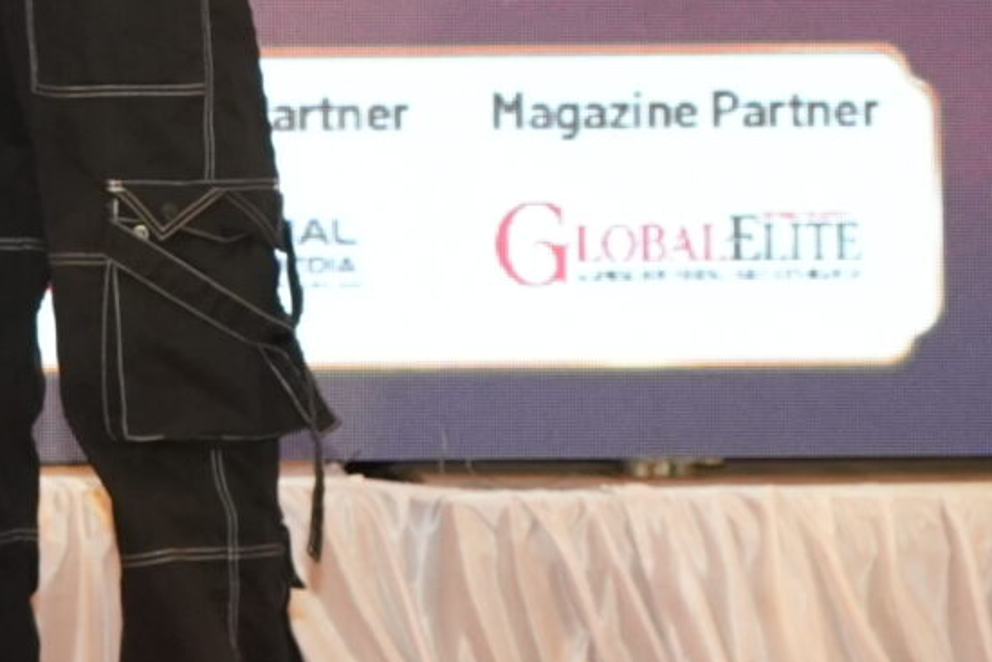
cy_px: -383
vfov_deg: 5.6
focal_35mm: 242
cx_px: -290
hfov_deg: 8.4
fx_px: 6670
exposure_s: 1/200
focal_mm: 35
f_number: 4.5
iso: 1250
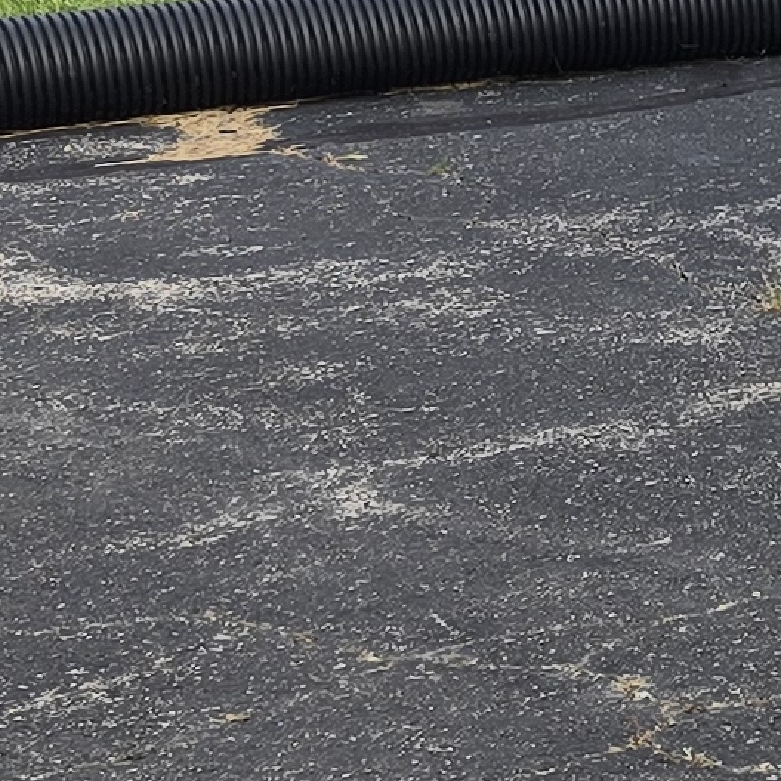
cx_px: 2649
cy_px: 519
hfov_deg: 8.6
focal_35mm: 154
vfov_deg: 11.3
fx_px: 3931
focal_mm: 6.3
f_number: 1.7
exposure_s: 1/180
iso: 16
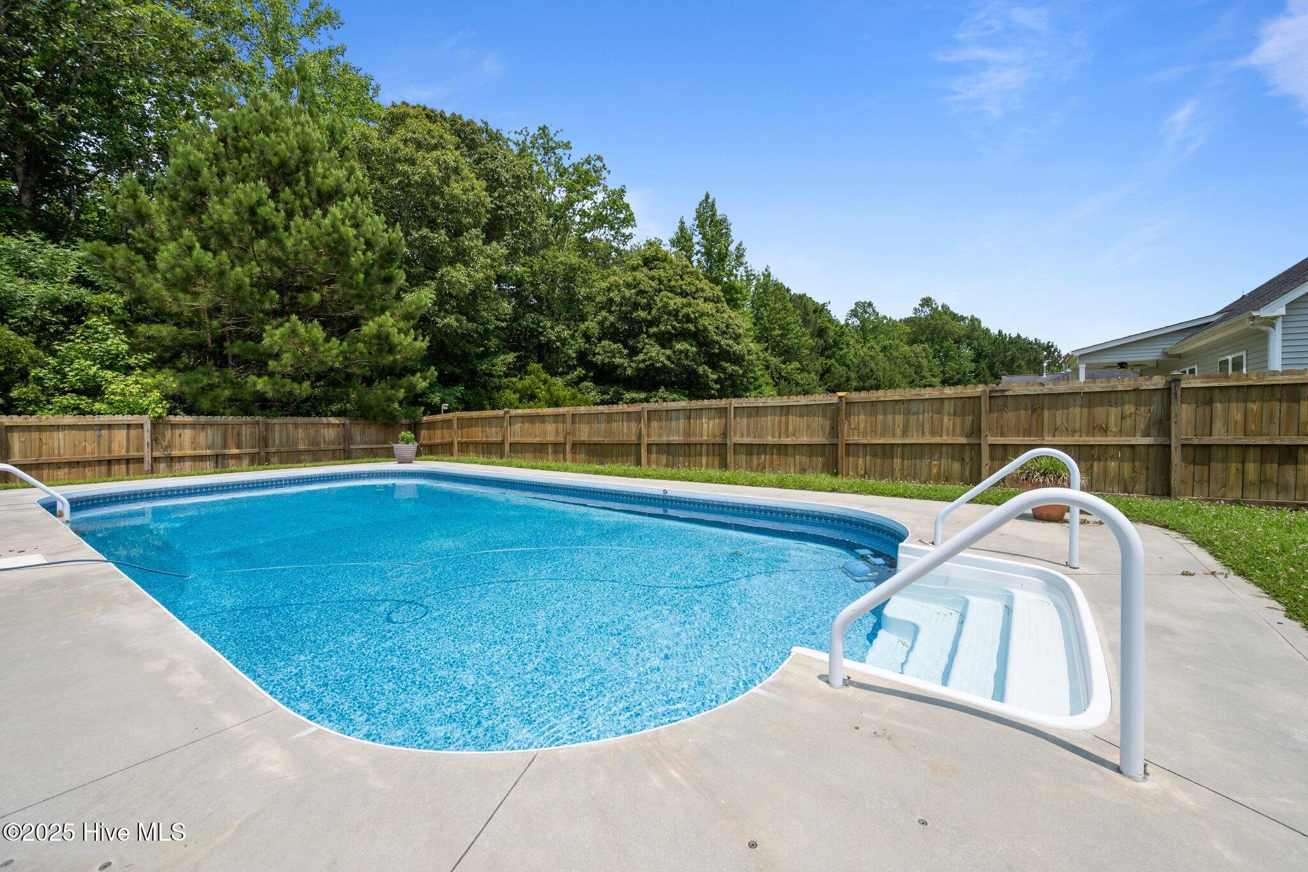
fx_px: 509
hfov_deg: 104.3
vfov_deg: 81.2
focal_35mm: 14
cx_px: 654
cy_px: 436
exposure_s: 1/320
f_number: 7.1
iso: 64
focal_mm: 14
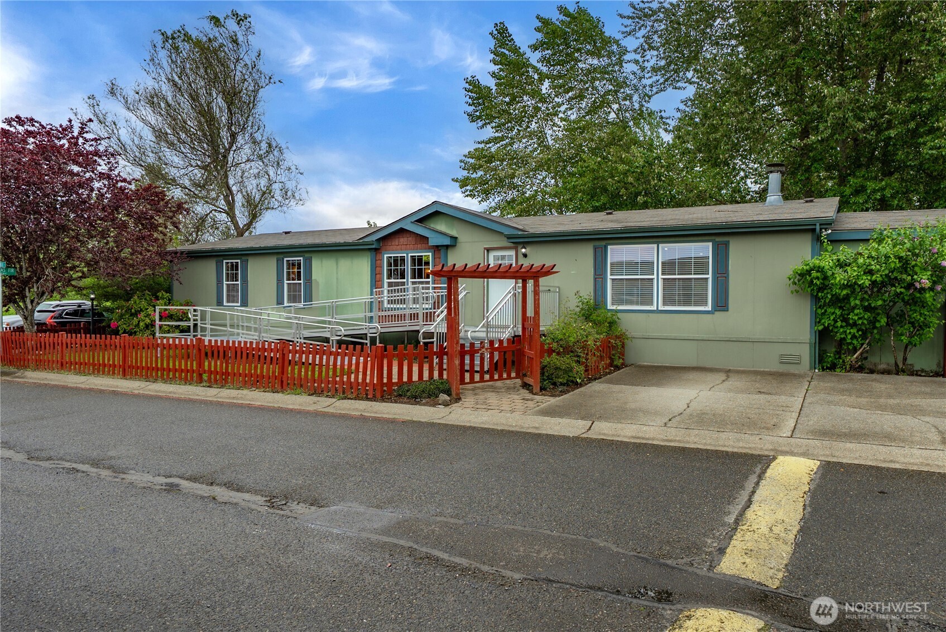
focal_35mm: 17
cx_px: 473
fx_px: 447
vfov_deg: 70.5
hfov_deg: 93.2
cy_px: 316
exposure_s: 1/40
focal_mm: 17
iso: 80
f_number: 7.1
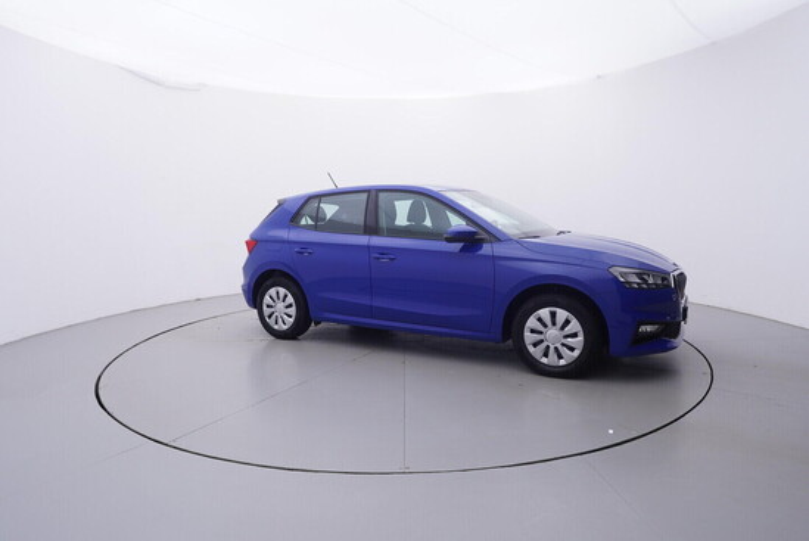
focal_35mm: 22
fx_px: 506
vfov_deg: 56.2
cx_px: 404
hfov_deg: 77.3
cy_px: 270
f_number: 5
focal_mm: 15
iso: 200
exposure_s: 1/80
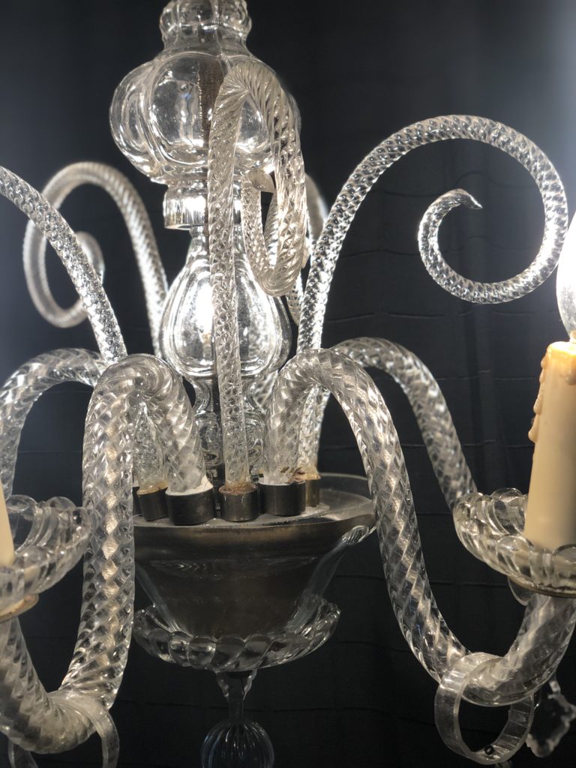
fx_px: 1154
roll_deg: +2.0
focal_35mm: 52
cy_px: 384
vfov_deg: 36.8
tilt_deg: +1.2
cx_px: 288
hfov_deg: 28.0
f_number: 2.4
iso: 32
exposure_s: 1/50
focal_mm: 6
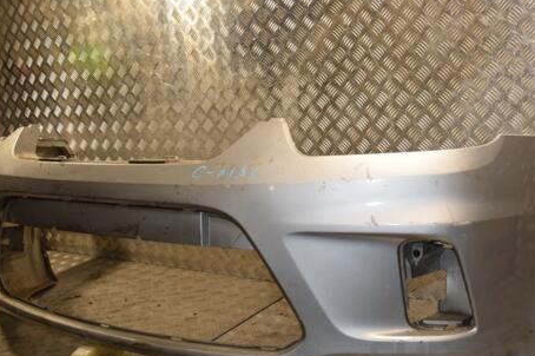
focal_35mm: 42
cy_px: 203
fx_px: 619
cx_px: 348
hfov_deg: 46.2
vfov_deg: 32.0
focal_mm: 21
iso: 800
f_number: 6.3
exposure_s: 1/200
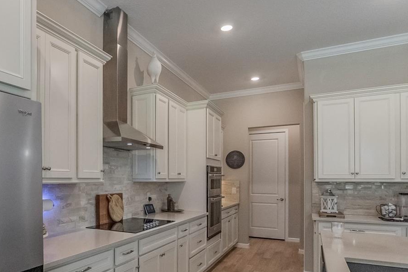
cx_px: 119
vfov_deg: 49.7
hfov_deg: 68.3
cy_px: 196
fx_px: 283
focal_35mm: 25
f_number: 6.3
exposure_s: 1/400
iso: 500
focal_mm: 14
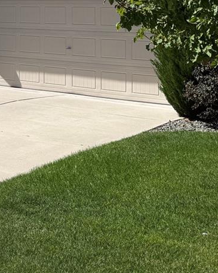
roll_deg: -3.1
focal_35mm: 74
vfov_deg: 23.7
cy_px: -43
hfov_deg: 18.7
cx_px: -89
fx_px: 597
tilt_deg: +8.6
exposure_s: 1/5319
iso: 80
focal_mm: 6.76
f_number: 1.78
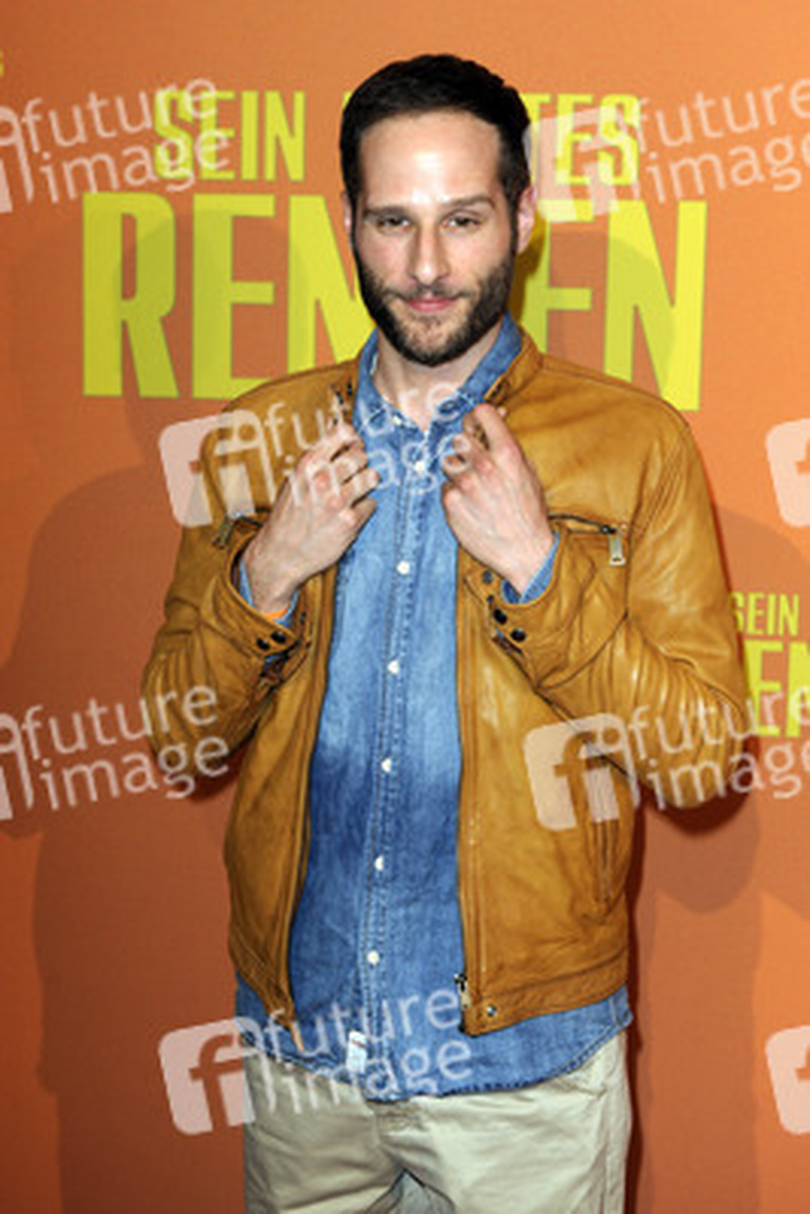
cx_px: 405
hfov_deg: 19.5
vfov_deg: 28.8
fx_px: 2360
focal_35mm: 70
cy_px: 607
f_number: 6.3
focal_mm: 70
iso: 800
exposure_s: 1/250
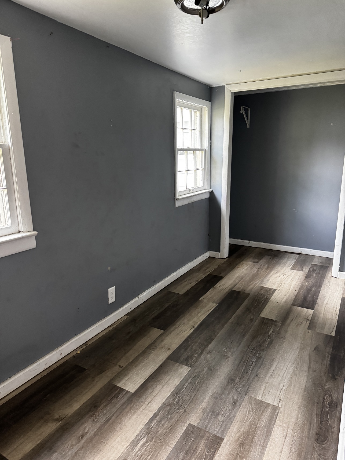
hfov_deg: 56.8
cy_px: 230
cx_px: 172
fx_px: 319
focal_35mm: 24
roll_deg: +1.8
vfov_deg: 71.6
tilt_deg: -13.0
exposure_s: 1/60
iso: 500
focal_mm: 6.76
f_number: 1.78
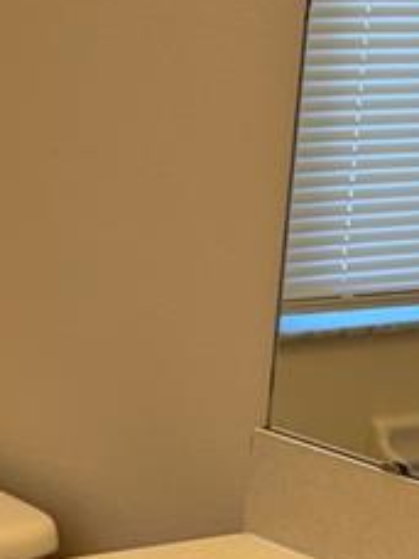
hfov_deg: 10.6
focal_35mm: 137
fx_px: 2211
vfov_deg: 14.3
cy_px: 476
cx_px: -132
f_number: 1.6
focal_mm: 5.96
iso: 80
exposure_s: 1/120
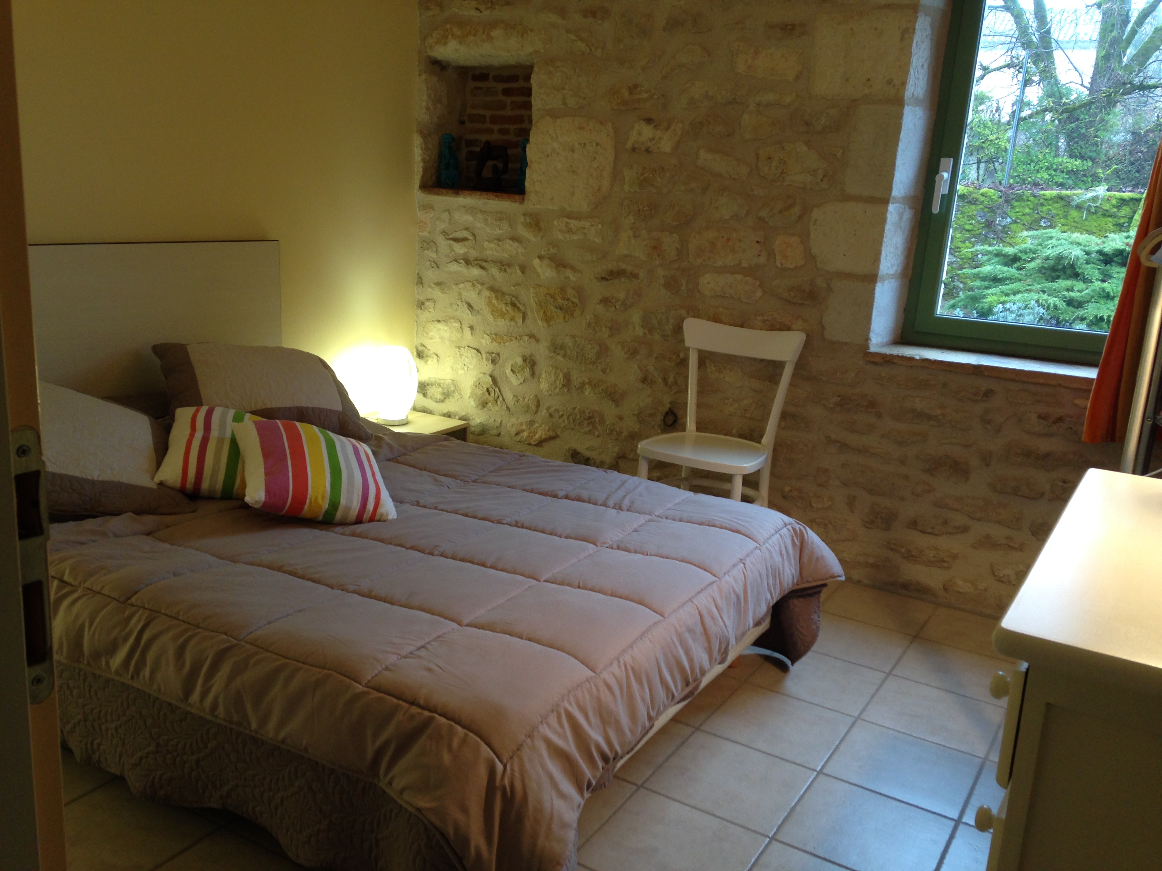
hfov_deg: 55.4
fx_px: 1108
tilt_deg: -14.5
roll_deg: -2.3
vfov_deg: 42.9
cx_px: 581
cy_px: 436
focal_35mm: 33
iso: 80
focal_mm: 4.12
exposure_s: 1/20
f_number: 2.4
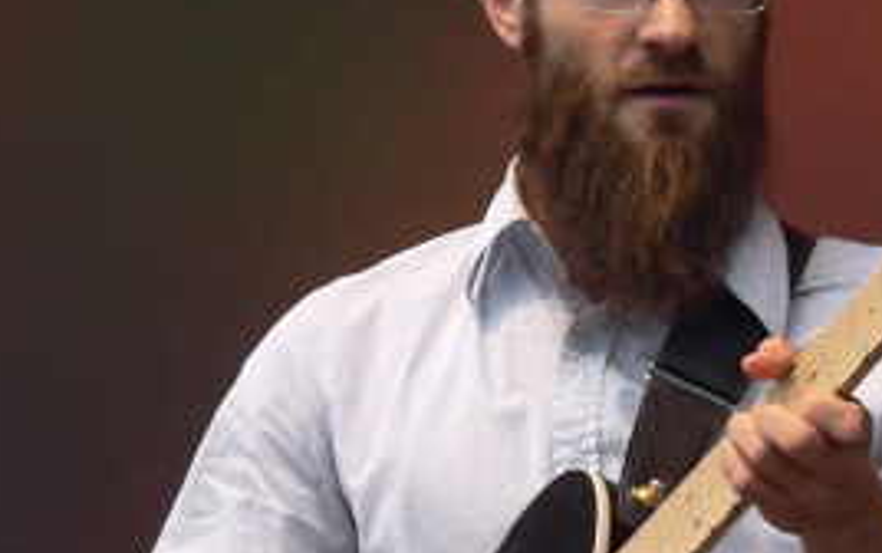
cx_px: 673
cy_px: 495
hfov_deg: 6.4
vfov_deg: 4.0
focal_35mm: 327
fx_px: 7867
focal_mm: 25.1
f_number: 3.3
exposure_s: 1/80
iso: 64
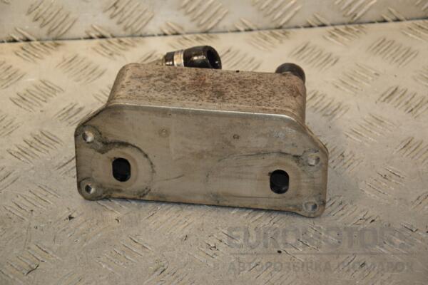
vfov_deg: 12.2
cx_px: 214
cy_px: 142
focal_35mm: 112
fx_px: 1337
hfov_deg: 18.2
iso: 800
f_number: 6.3
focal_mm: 75
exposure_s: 1/200
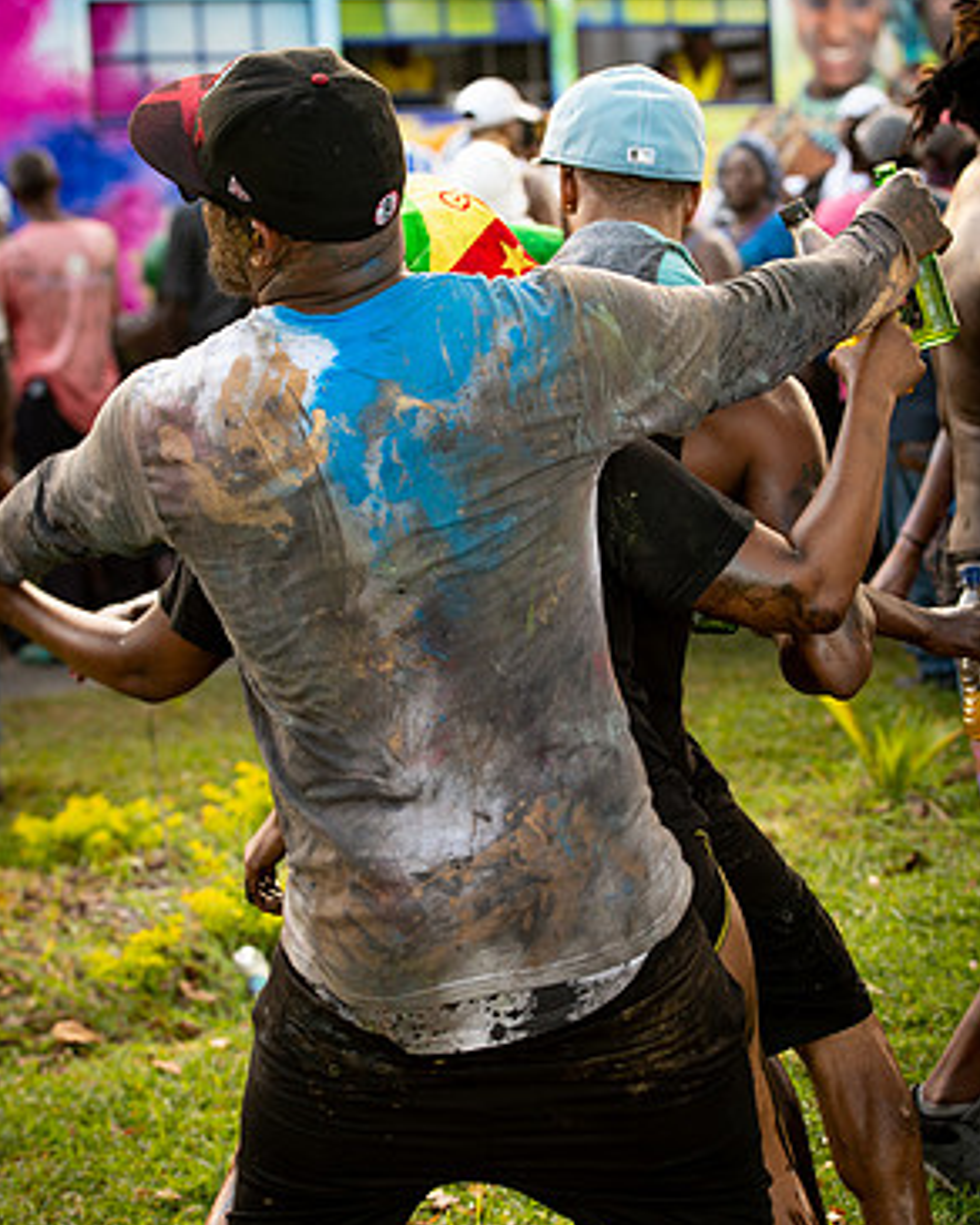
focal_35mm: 81
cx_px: 495
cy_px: 654
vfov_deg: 23.6
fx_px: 2937
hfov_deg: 18.9
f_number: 5
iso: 720
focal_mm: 70
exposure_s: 1/200
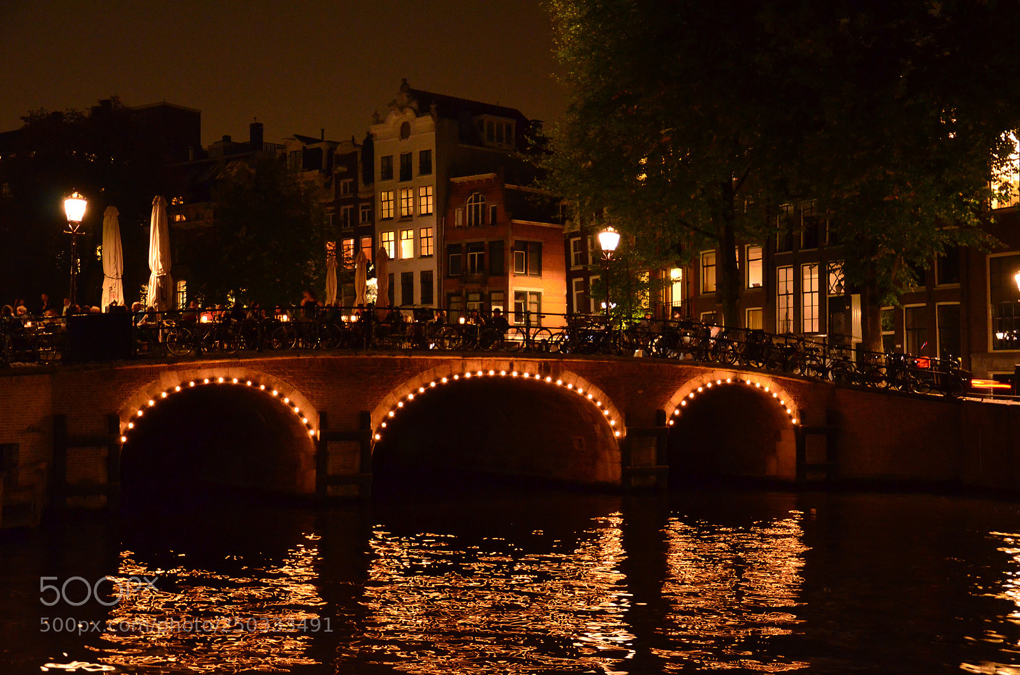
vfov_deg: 27.9
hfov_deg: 41.2
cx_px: 510
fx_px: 1357
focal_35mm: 48
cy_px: 338
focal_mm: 32
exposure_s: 1/3
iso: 3200
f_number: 4.2
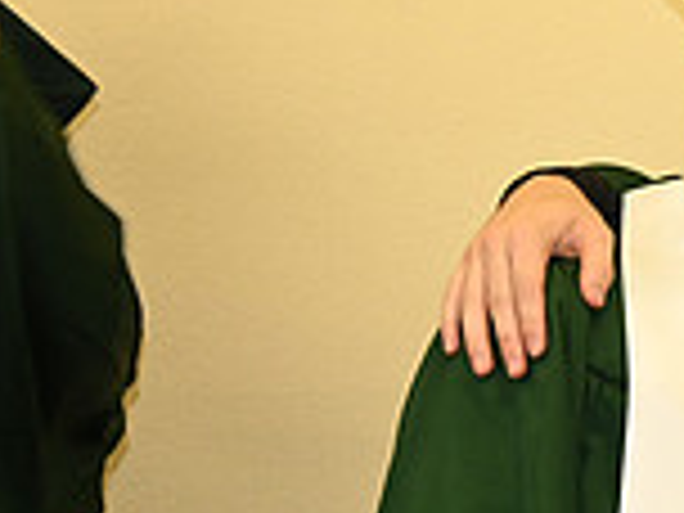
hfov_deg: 13.5
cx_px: 1300
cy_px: 495
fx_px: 2529
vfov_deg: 11.5
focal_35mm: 128
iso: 1600
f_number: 5.6
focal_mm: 35
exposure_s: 1/60
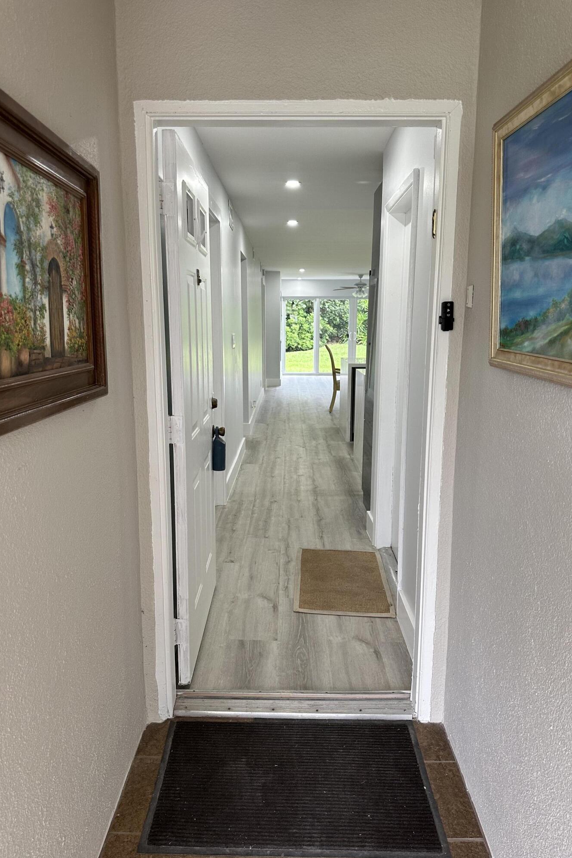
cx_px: 281
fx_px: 596
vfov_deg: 71.5
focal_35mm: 25
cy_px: 429
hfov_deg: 51.3
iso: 160
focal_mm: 6.86
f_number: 1.78
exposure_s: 1/121
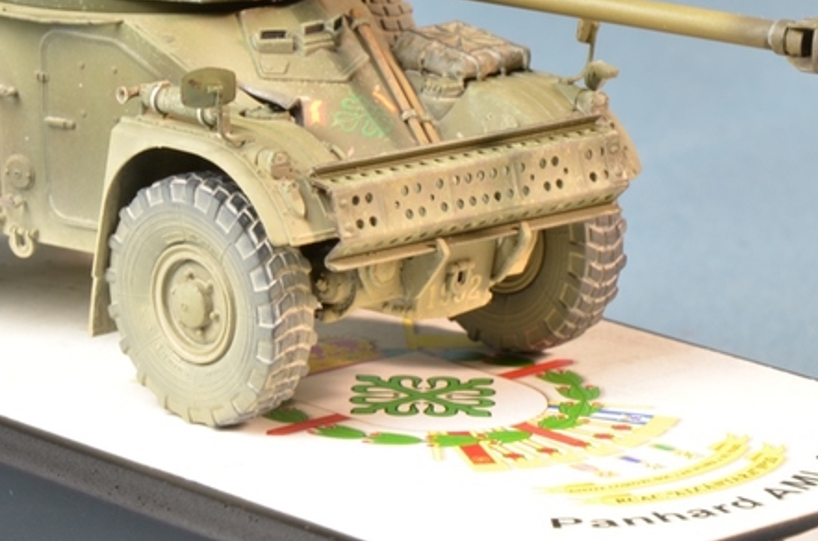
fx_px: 6482
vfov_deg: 4.8
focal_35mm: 286
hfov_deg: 7.2
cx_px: 267
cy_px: 89
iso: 200
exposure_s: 1/1.3
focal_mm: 105
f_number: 18
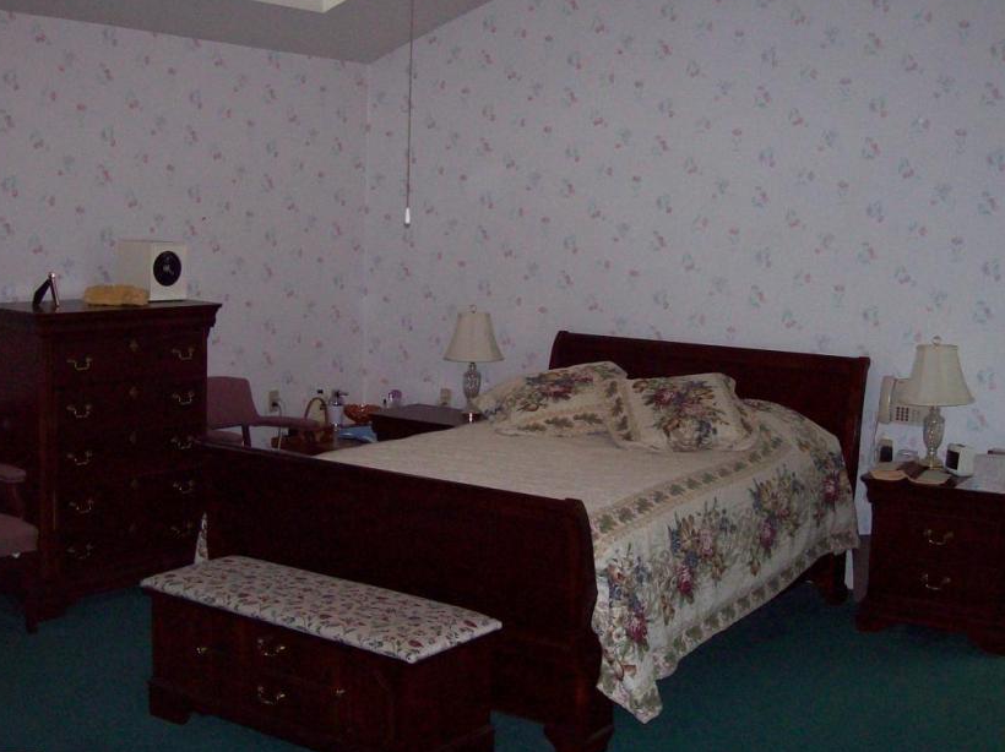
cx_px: 517
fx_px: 1306
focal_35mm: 45
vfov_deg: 32.1
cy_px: 333
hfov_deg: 42.1
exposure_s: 1/64
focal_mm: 6
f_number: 2.7
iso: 140
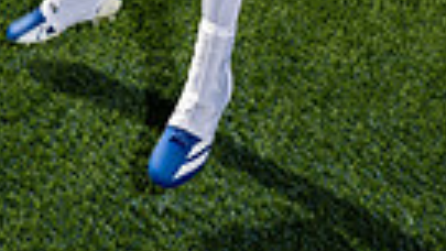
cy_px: -383
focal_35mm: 84
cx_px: 165
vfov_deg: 11.5
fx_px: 994
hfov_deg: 25.2
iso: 125
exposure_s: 1/250
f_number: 8
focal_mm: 24
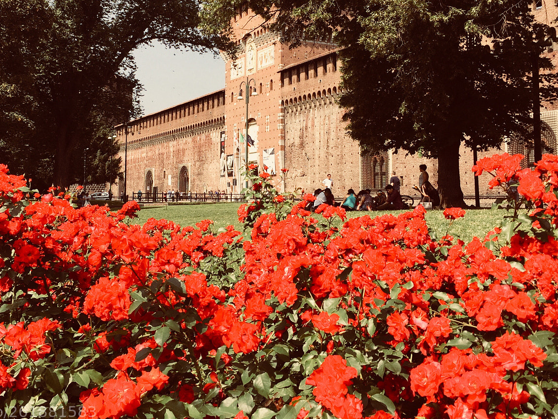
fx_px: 661
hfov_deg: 45.6
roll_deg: -1.1
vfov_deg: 34.9
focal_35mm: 41
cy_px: 154
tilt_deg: +6.9
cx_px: 233
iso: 32
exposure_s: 1/920
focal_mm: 4.15
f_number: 2.2
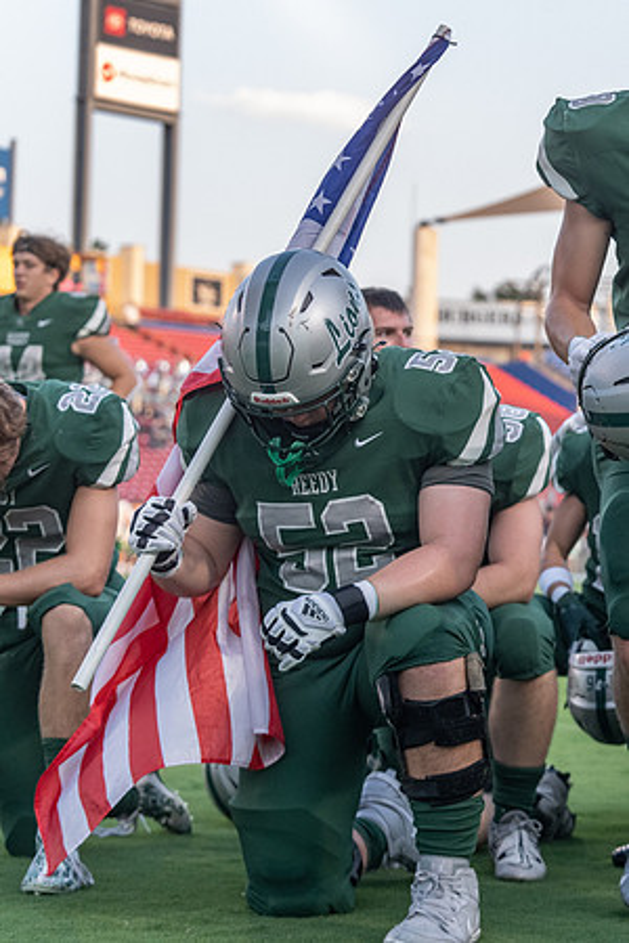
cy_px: 465
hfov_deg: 12.6
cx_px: 717
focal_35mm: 106
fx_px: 2791
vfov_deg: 19.2
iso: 2000
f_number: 4
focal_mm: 70
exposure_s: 1/1250
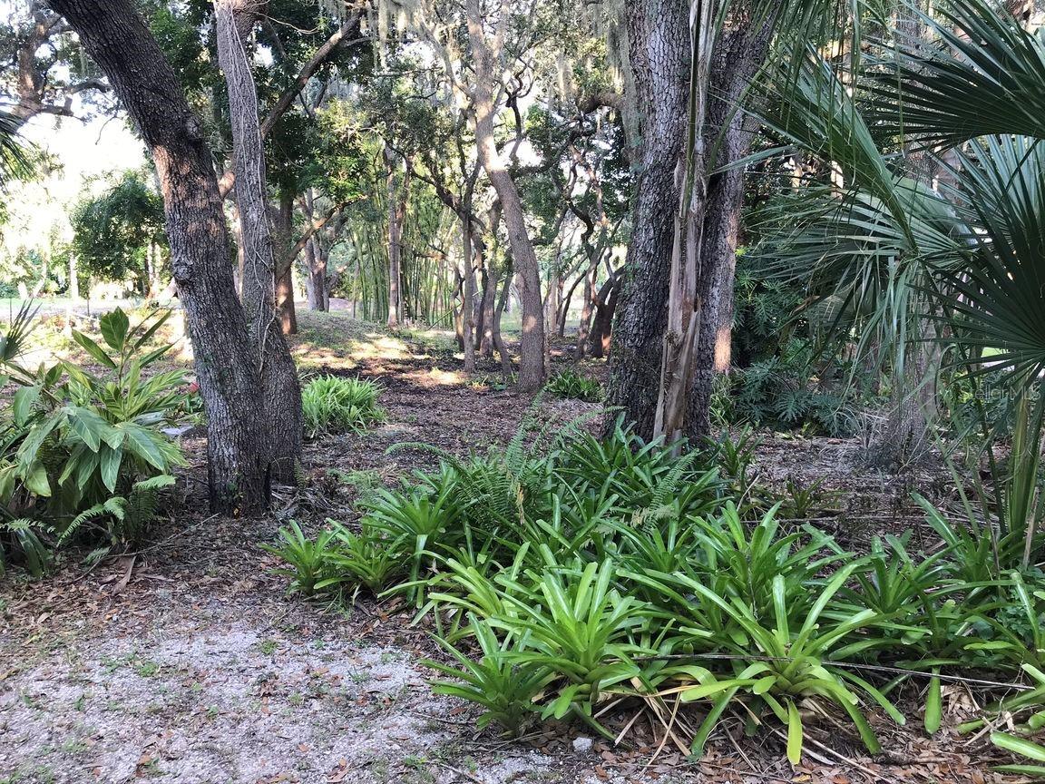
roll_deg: +1.3
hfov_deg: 63.4
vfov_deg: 49.7
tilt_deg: -7.6
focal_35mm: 28
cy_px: 392
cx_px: 522
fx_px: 845
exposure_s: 1/60
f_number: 1.8
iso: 25
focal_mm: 3.99
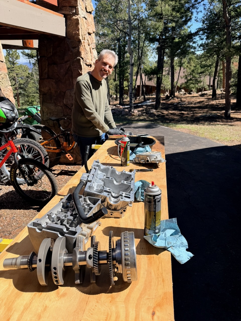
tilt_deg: -24.1
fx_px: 223
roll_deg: -0.9
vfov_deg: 71.6
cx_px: 120
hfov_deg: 56.8
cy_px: 160
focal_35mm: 24
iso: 80
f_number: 1.78
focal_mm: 6.76
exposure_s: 1/2611
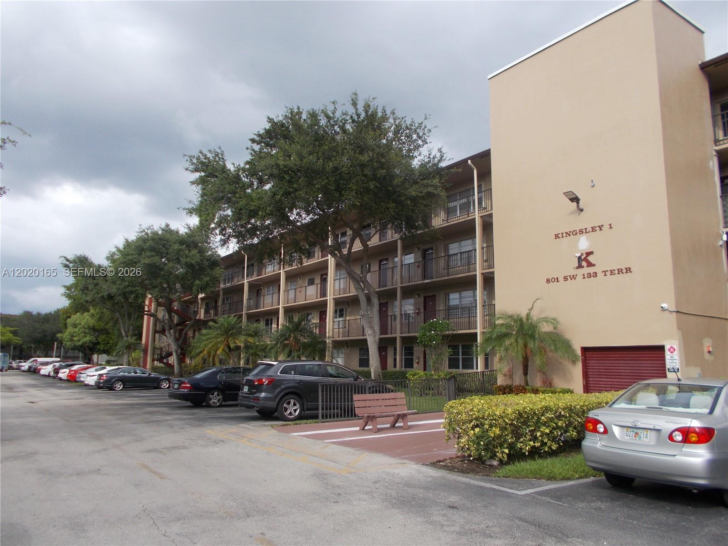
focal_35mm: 26
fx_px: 547
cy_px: 273
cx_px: 364
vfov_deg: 53.1
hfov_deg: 67.3
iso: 80
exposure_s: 1/400
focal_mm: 4.6
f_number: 3.2
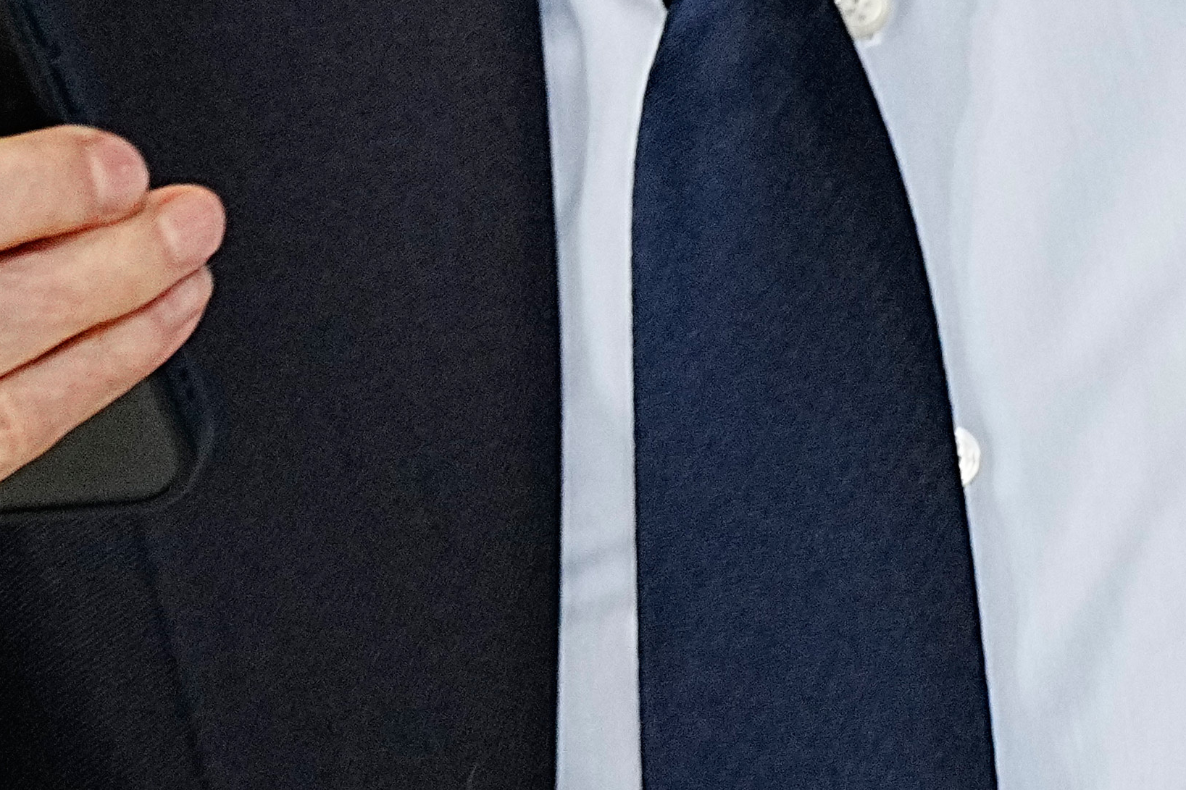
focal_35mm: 864
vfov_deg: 1.6
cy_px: -883
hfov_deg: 2.4
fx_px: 28459
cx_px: 999
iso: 2000
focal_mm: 168
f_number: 5.6
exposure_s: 1/160
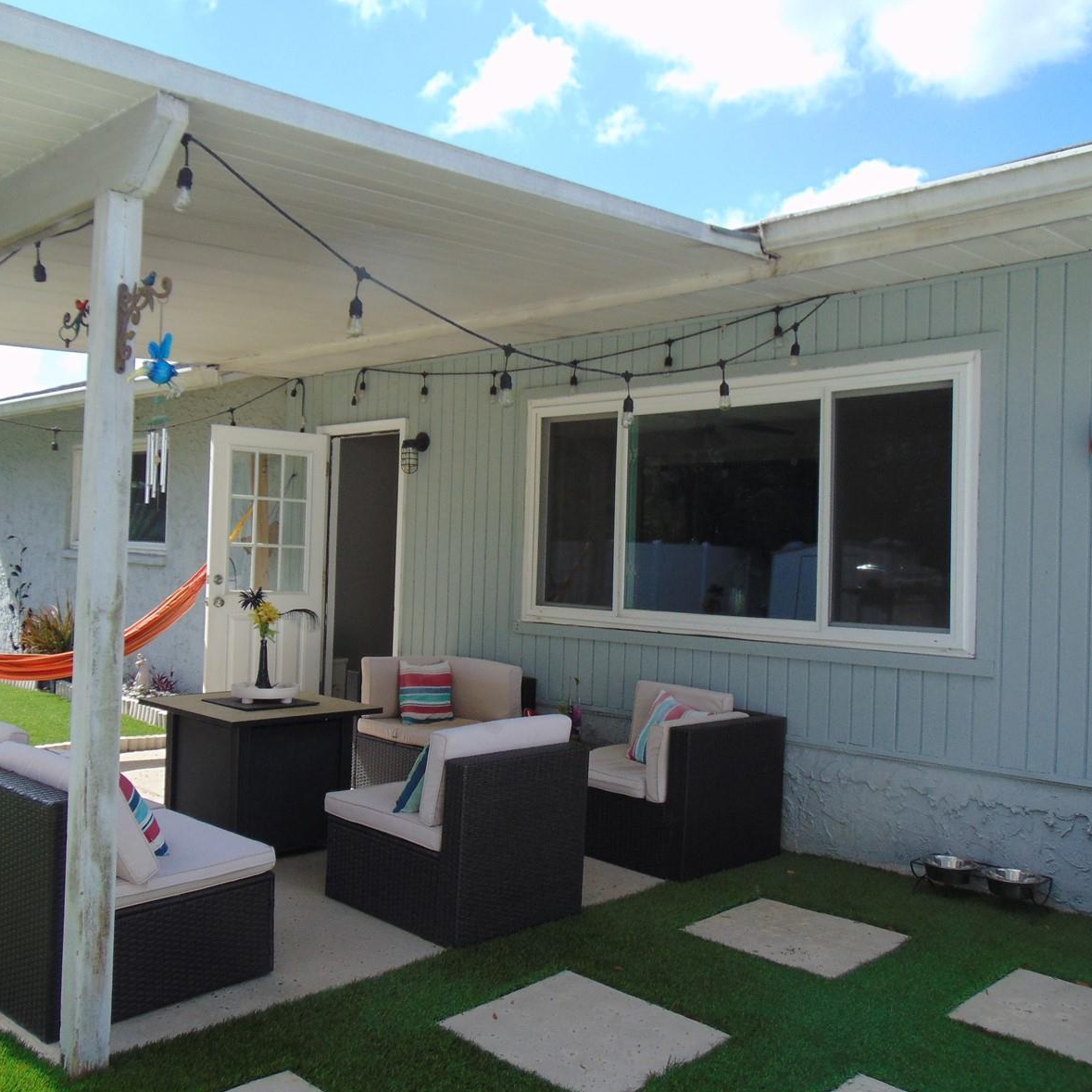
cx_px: 462
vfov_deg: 54.0
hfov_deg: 53.8
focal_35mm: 30
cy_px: 542
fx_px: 1071
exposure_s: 1/640
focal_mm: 4.5
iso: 80
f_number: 3
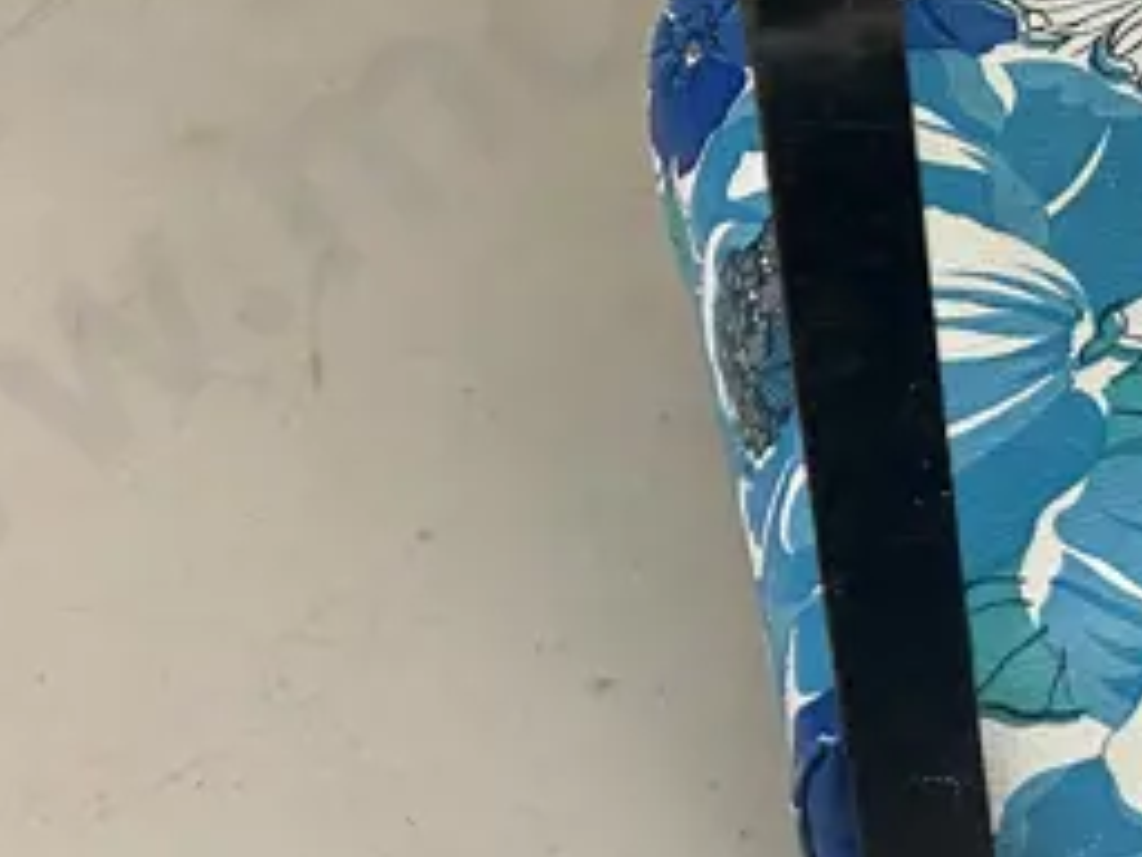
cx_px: 1423
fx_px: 3167
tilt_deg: -29.6
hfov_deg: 19.1
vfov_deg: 13.9
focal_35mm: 96
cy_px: -634
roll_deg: +0.0
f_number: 1.78
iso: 160
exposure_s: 1/100
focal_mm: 6.86
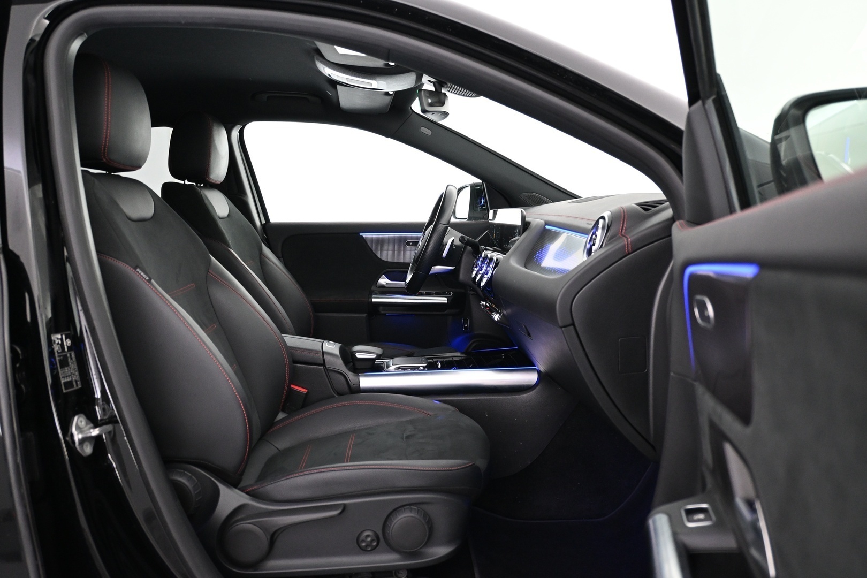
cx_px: 434
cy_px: 289
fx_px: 686
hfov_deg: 64.6
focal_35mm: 28
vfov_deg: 45.7
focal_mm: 19
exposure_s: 1/20
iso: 1600
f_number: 3.8
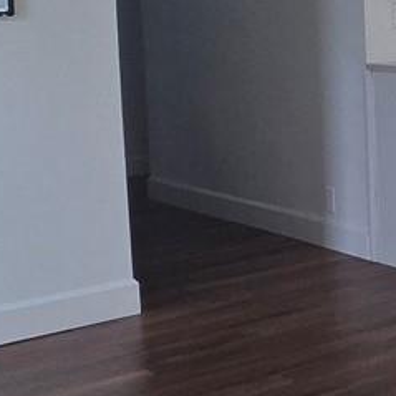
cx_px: 799
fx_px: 997
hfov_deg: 16.7
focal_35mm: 77
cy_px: 65
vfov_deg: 22.1
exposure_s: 1/761
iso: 100
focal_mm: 2.2
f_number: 2.2
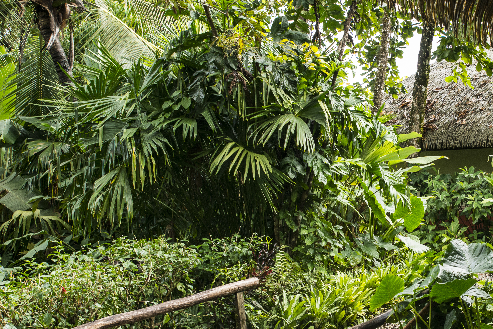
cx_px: 418
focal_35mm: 60
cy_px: 217
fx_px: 822
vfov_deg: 22.6
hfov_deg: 32.2
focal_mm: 32
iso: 500
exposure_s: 1/200
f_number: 6.3
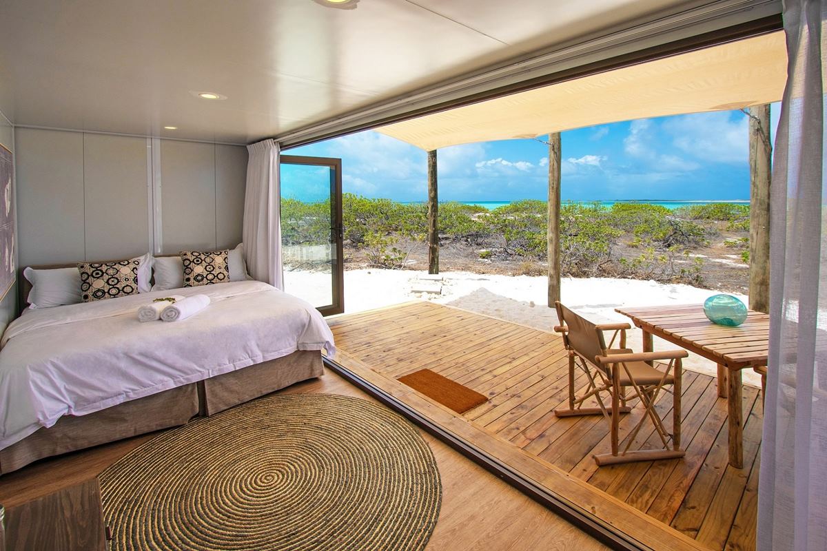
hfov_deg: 100.4
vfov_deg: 77.3
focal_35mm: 15
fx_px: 345
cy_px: 276
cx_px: 414
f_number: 6.3
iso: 100
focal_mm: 10
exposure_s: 1/500
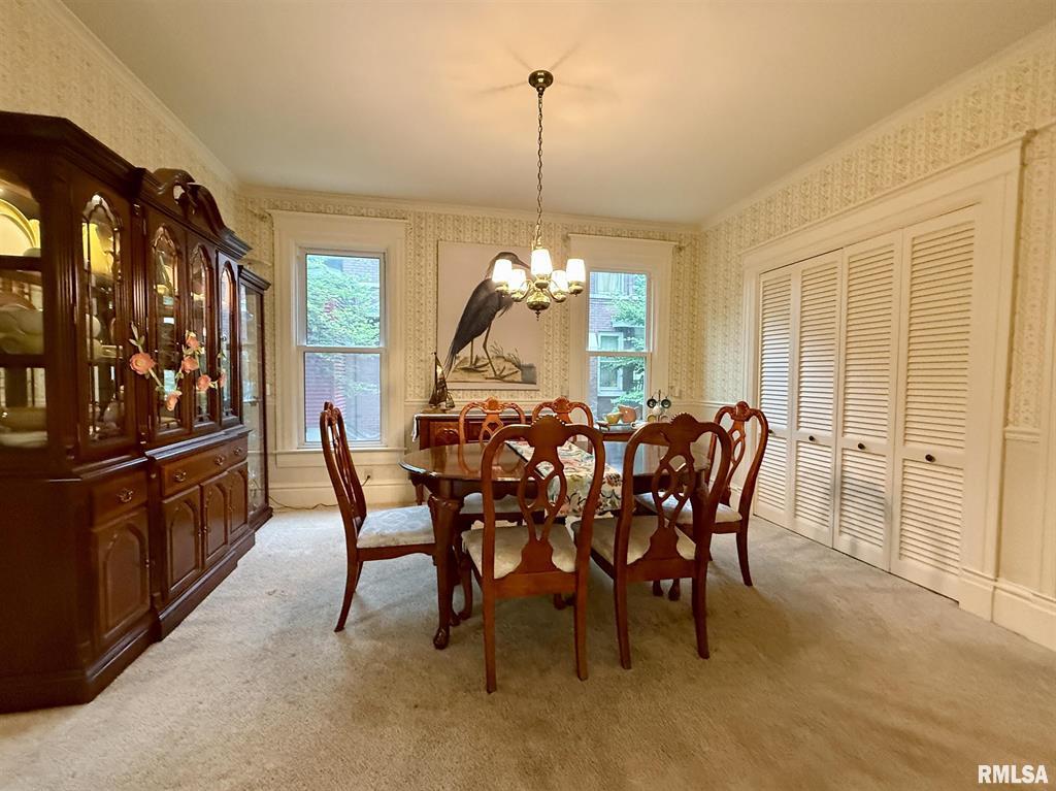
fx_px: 427
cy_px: 396
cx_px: 528
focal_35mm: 14
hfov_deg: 102.1
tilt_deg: -0.1
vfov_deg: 85.6
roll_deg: -0.2
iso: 640
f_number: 2.2
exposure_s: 1/60
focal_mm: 2.22
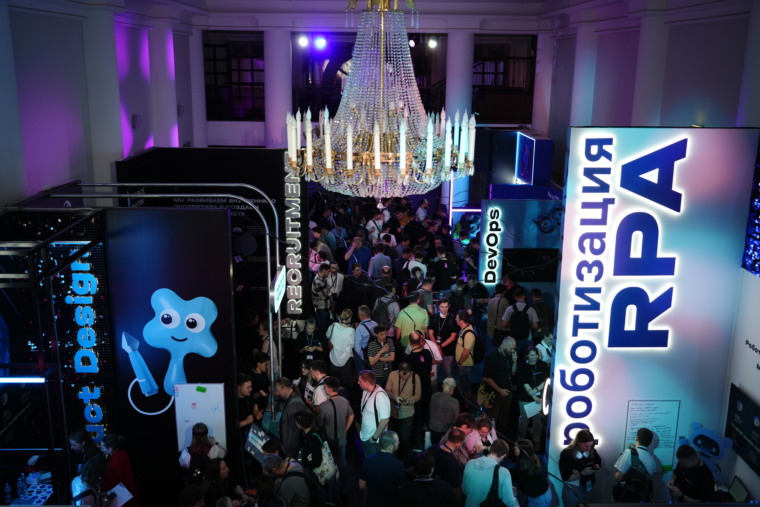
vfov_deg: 37.9
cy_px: 254
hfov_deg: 54.4
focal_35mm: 35
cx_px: 380
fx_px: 739
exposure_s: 1/250
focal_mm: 35
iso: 500
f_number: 2
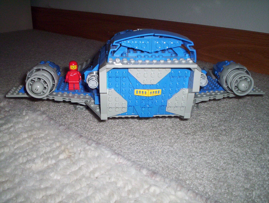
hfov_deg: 48.9
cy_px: 102
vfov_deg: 37.9
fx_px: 296
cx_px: 134
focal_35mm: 38
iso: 140
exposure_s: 1/60
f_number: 4.5
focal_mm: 4.99
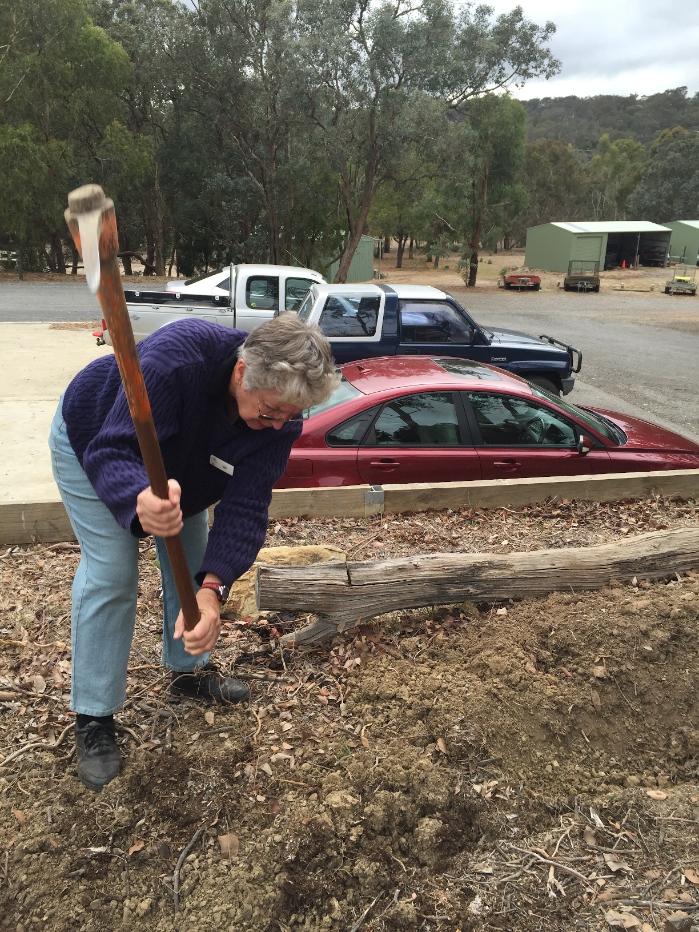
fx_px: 781
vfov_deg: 61.7
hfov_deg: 48.2
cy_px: 466
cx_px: 350
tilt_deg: -20.6
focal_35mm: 29
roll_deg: -1.5
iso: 32
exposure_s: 1/408
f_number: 2.2
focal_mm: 4.15
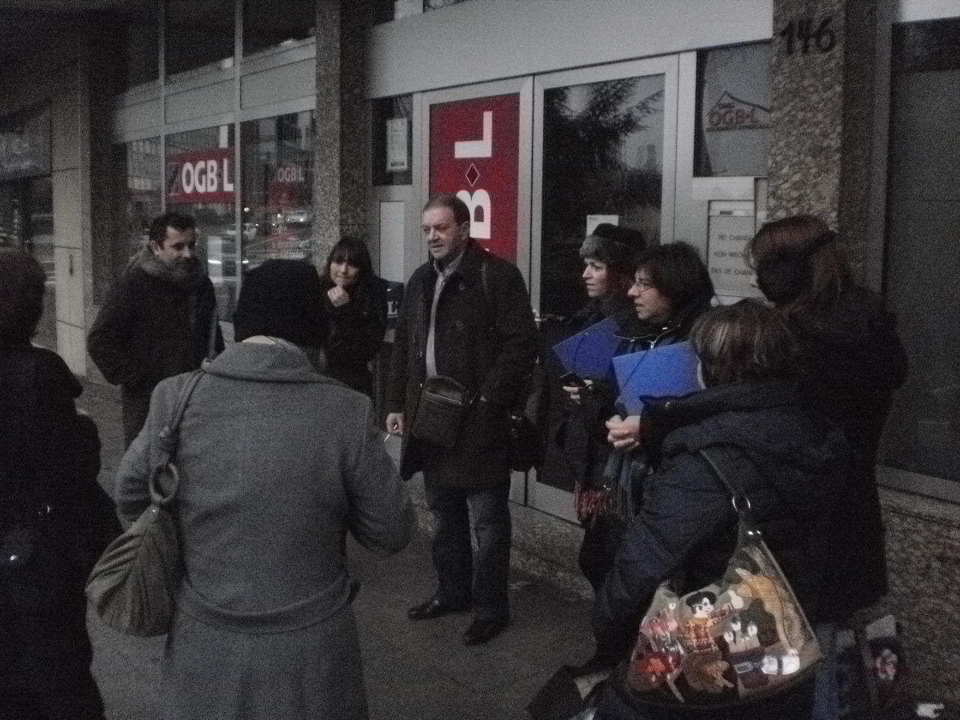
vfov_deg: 37.7
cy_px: 360
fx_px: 1054
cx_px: 480
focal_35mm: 38
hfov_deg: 49.0
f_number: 4.6
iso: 1600
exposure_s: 1/2000
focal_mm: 6.3
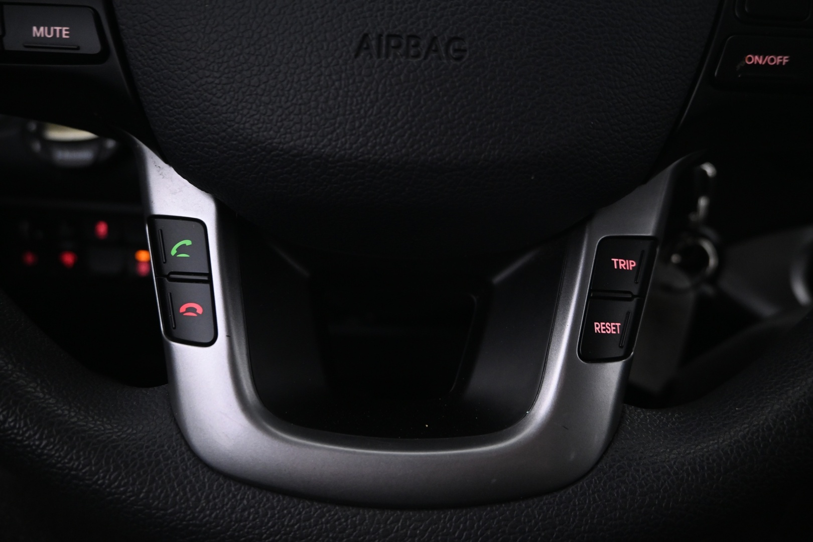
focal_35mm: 24
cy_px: 271
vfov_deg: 53.1
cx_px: 406
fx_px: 542
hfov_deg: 73.7
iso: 1600
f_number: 3.5
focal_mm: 16
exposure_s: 1/13
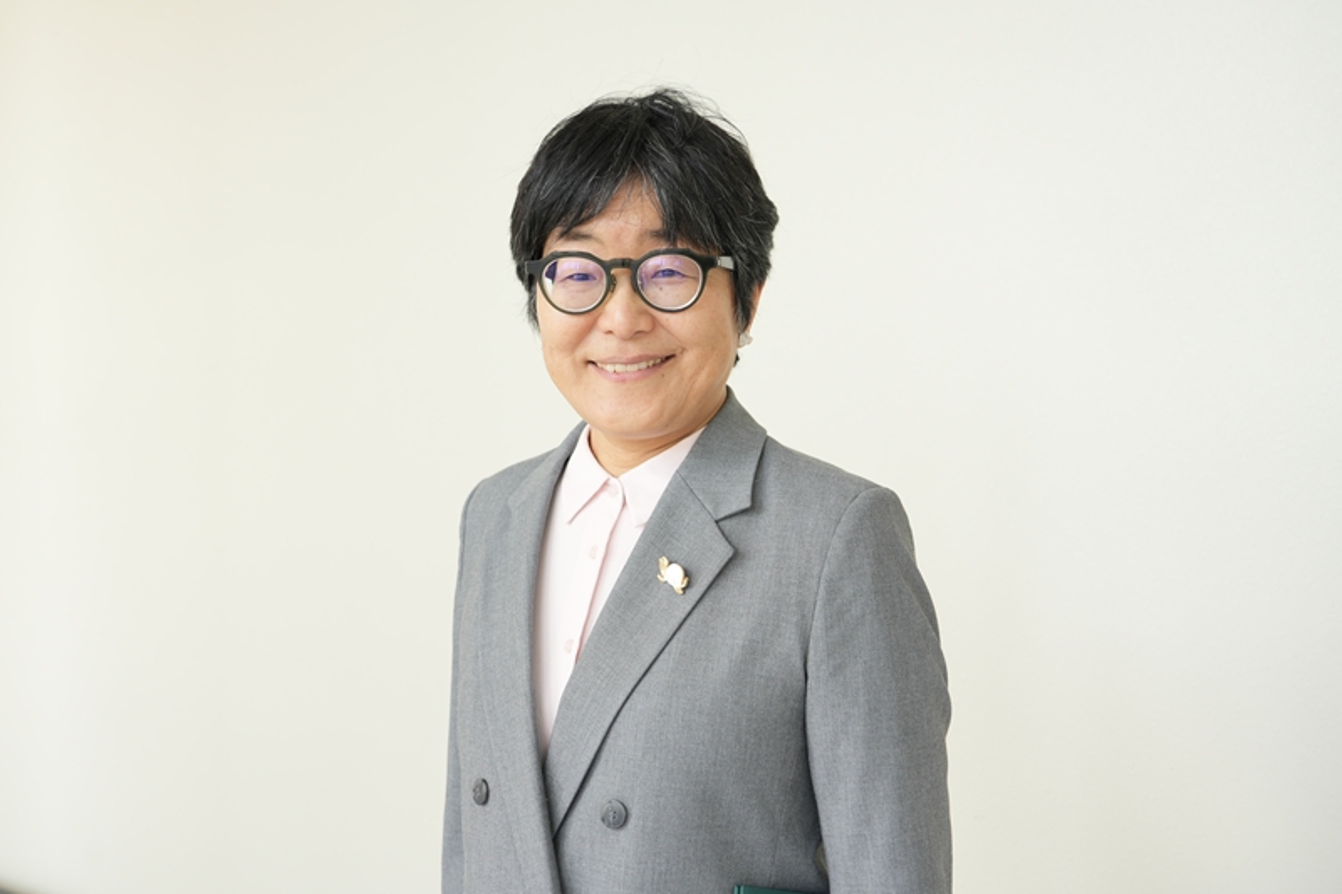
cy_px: 447
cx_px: 671
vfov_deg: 33.4
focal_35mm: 40
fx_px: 1491
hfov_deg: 48.5
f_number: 4.5
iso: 200
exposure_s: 1/40
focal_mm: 40
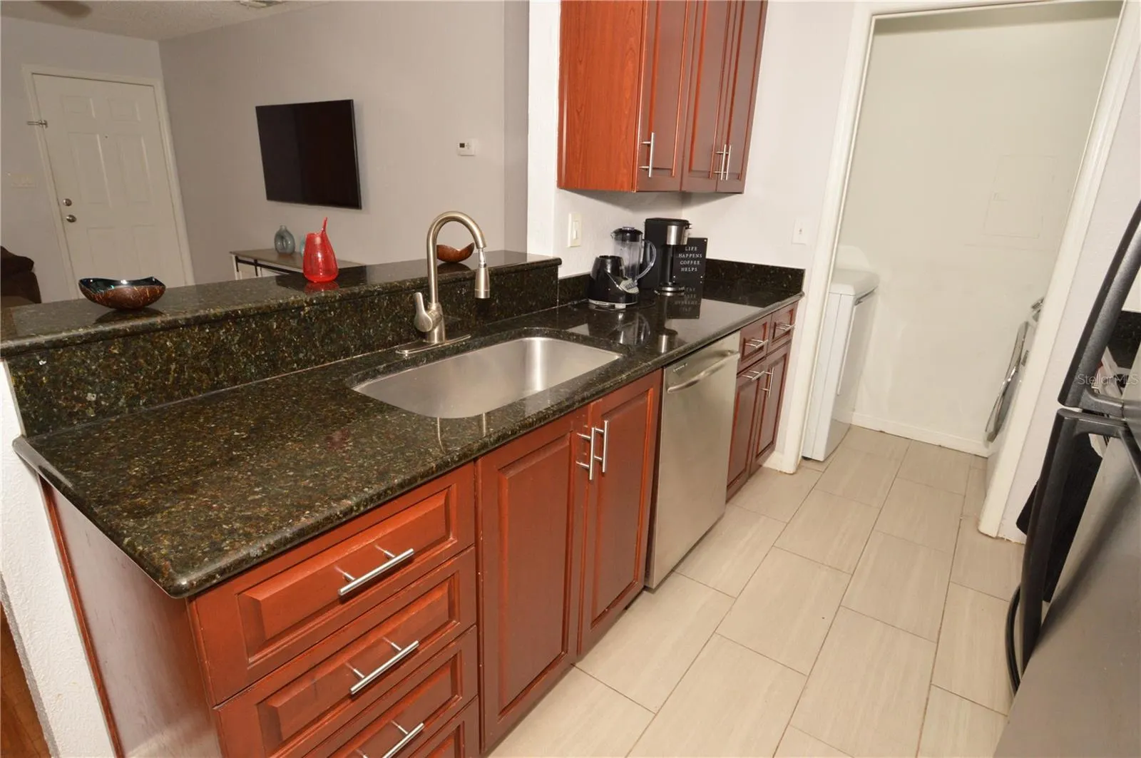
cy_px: 379
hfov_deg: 90.1
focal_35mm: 18
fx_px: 570
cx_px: 570
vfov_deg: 67.3
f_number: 9
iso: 800
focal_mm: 12
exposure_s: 1/60
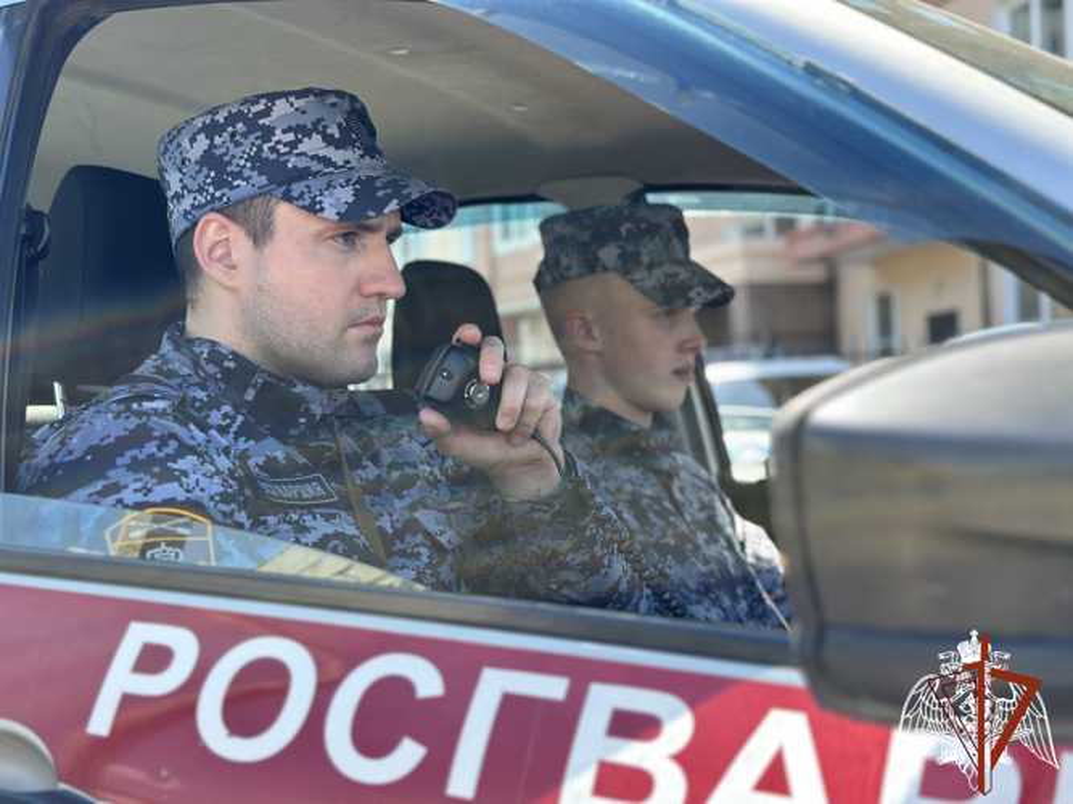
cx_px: 536
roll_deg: +2.7
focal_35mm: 48
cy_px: 402
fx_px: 1488
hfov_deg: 39.7
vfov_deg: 30.3
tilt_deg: -2.3
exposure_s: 1/685
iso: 80
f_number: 1.78
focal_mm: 6.86
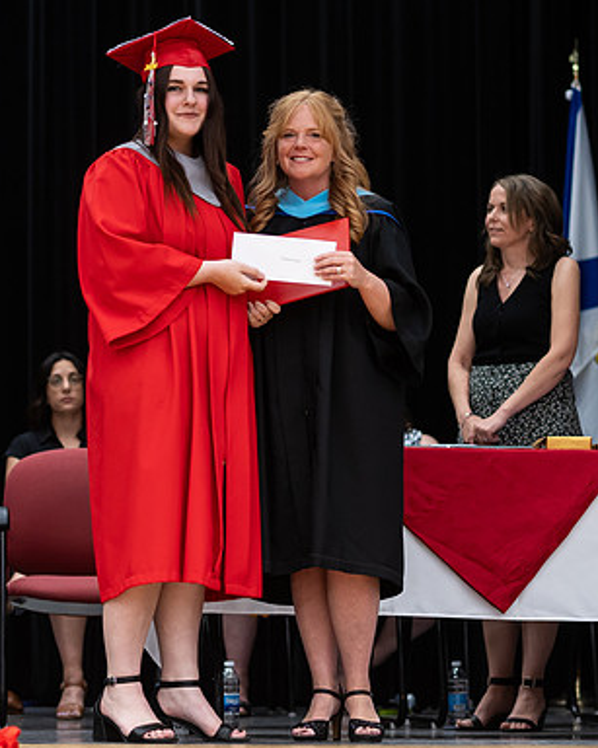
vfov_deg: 12.1
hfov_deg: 9.7
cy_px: 361
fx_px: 3519
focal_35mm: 159
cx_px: 199
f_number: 2.8
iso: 1000
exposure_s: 1/200
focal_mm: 85
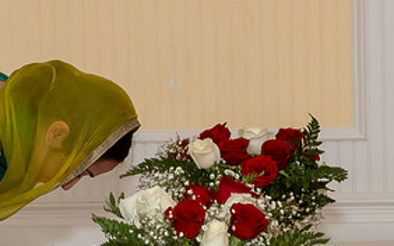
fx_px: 2222
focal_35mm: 207
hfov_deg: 10.1
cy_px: 259
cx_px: 13
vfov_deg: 6.3
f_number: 7.1
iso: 1000
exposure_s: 1/250
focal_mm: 45
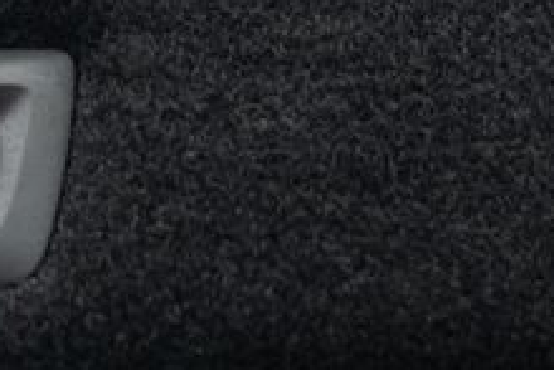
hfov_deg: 15.9
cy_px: 109
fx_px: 1879
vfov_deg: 11.2
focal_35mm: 122
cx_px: -174
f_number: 3.2
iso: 640
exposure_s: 1/50
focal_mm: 28
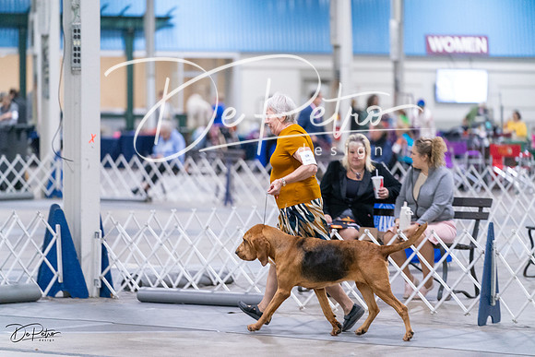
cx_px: 268
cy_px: 178
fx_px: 2735
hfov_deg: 11.2
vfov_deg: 7.5
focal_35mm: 184
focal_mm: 184
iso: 6400
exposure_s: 1/250
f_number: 2.8
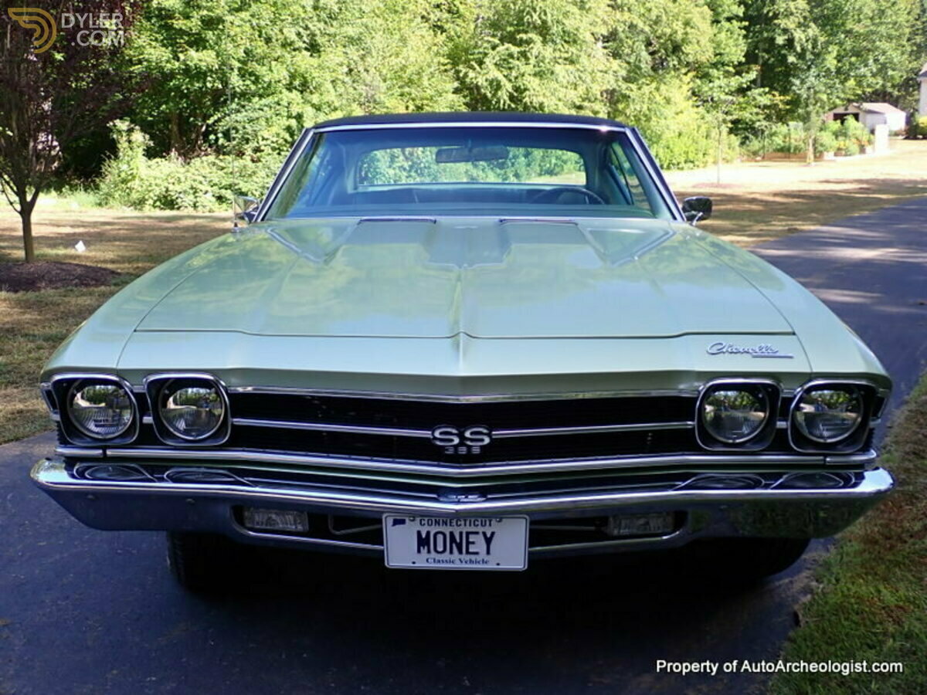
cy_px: 348
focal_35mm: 36
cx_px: 464
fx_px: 964
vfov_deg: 39.7
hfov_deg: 51.4
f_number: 2.5
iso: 100
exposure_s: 1/80
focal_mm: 6.37
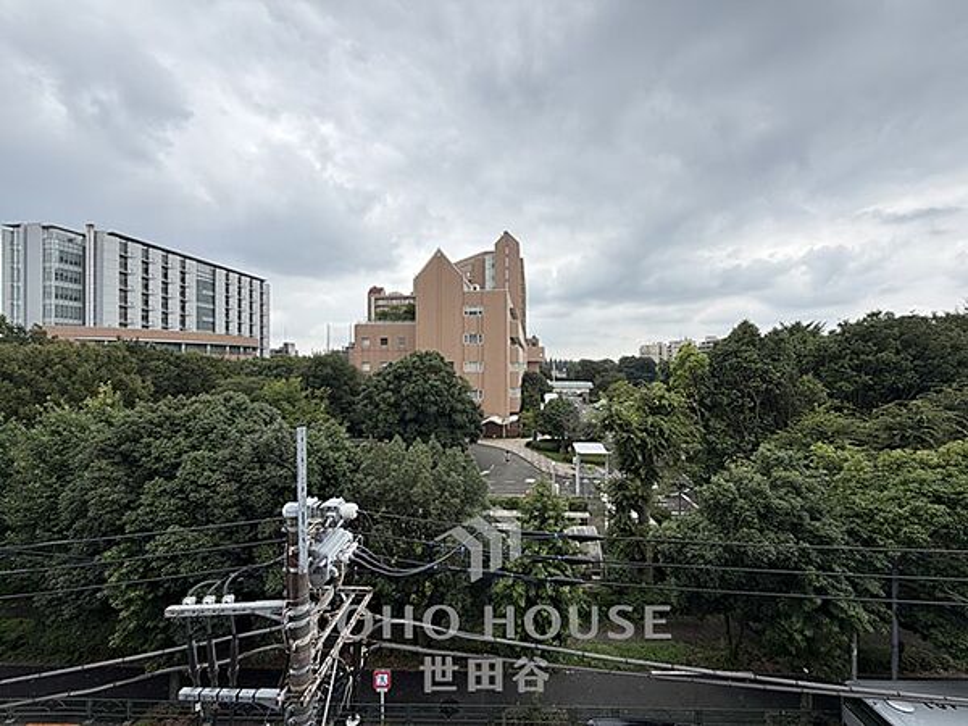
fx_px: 391
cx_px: 484
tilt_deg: +0.7
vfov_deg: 85.7
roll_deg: +0.8
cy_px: 363
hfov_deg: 102.1
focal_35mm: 14
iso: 32
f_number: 2.2
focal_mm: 2.22
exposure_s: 1/770
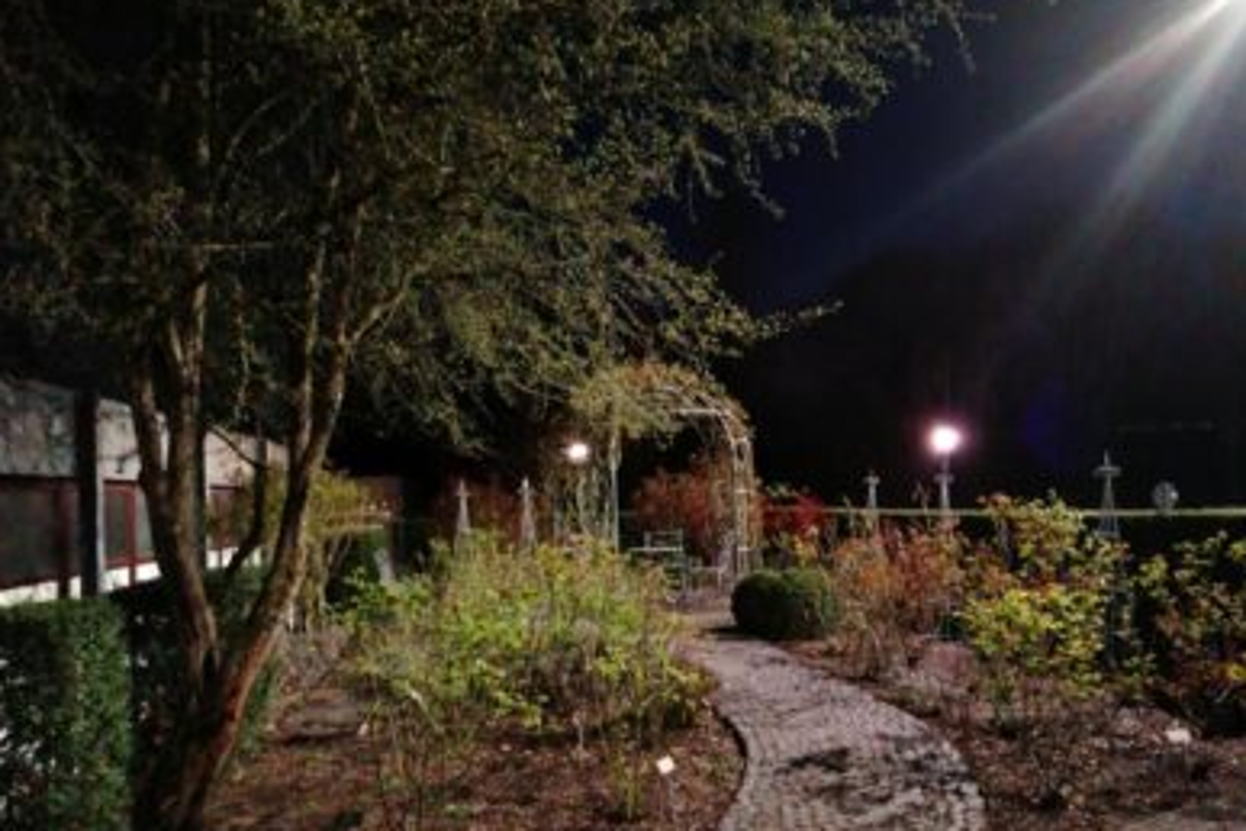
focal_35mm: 29
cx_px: 641
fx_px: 1004
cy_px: 464
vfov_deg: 44.9
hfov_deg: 63.6
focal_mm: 4.75
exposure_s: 1/12.5
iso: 2500
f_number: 1.8
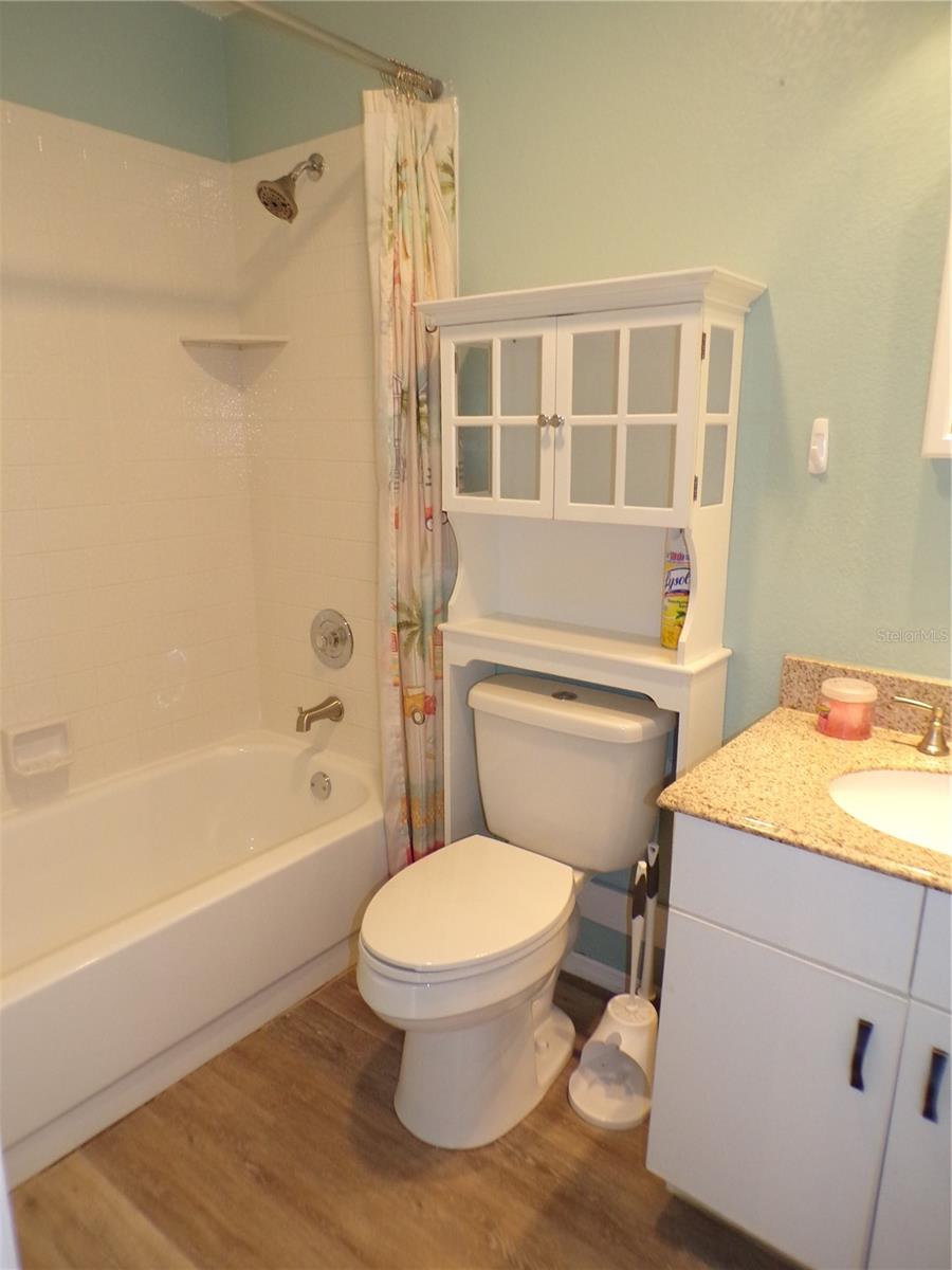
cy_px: 635
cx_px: 476
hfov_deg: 56.8
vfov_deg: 71.6
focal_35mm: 24
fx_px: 880
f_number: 3
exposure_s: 1/34
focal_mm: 4.3
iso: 200
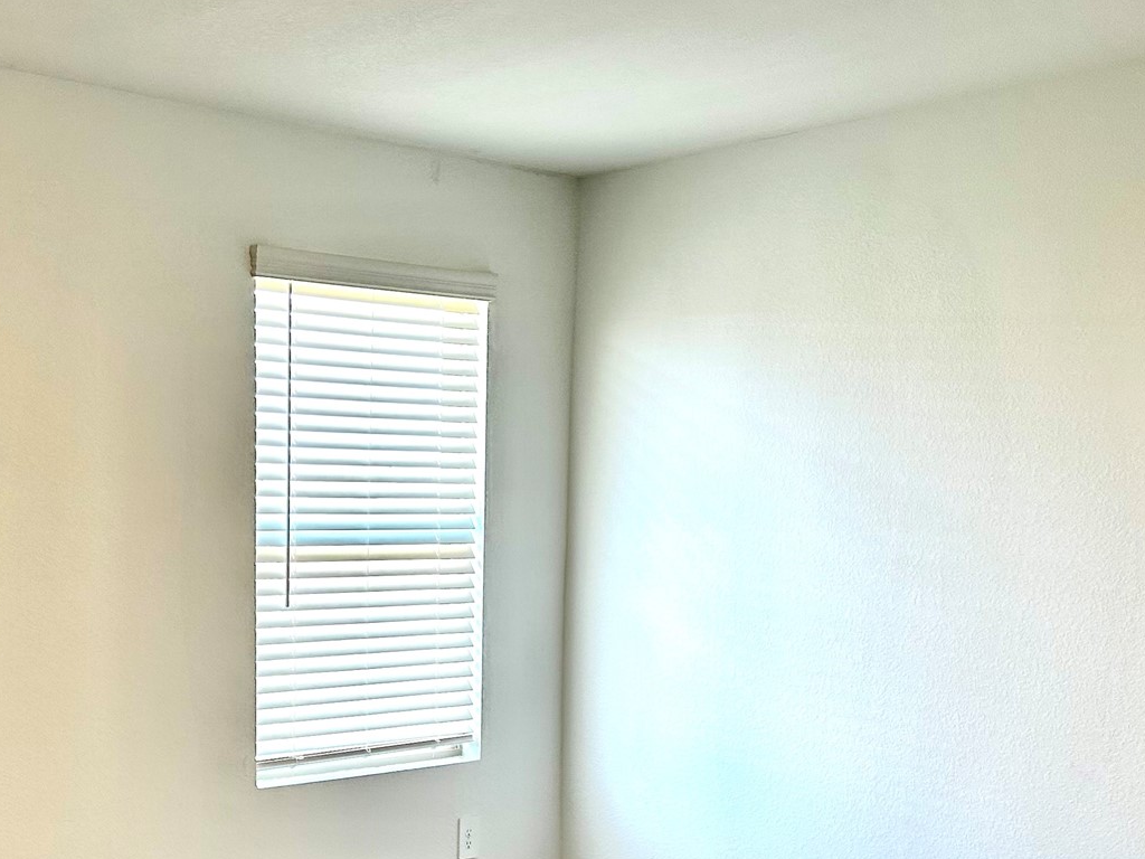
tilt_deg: -6.2
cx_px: 272
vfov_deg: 29.7
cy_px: 658
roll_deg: +0.0
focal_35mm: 48
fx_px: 1588
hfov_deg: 38.5
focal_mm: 6.86
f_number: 1.78
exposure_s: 1/120
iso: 125
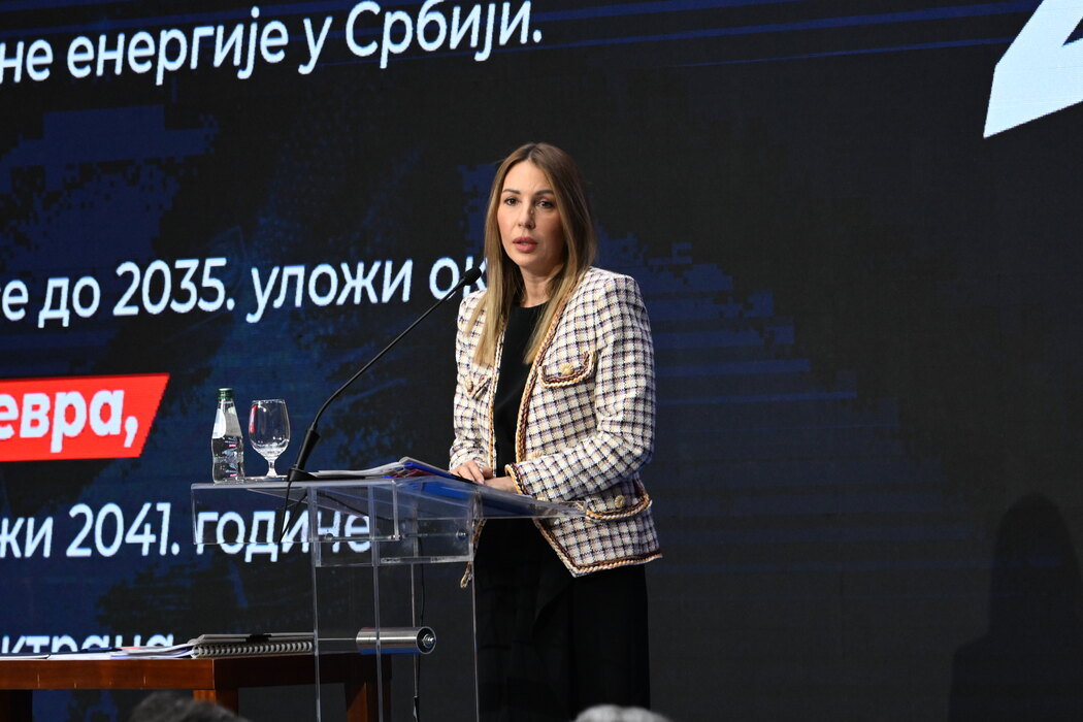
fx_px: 9024
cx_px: 542
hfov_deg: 6.9
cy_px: 361
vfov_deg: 4.6
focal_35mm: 300
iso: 3200
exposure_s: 1/160
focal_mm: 200
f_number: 8
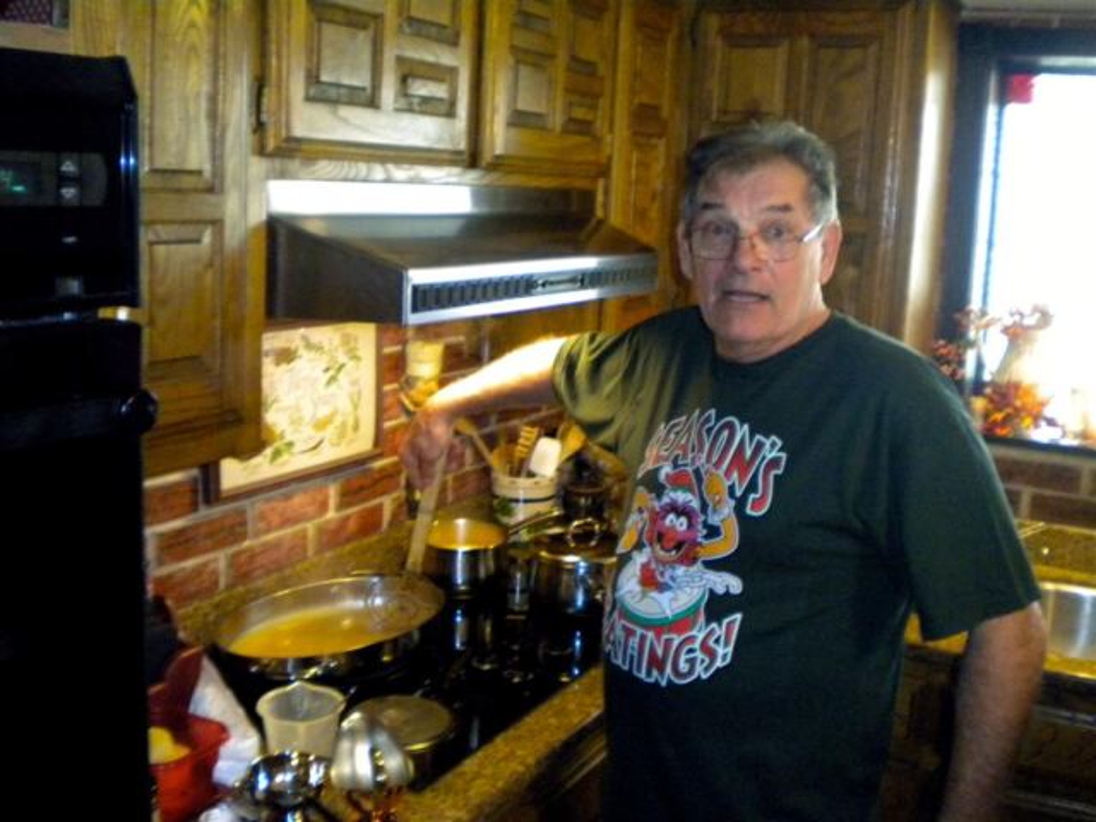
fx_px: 1108
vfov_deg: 40.7
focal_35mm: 35
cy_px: 411
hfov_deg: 52.6
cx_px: 548
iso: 800
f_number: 3.1
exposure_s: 1/30
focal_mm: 6.3
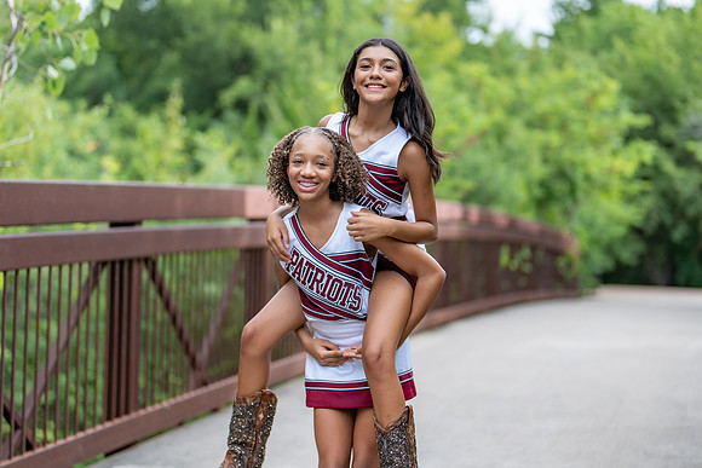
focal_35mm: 70
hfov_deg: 28.8
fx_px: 1367
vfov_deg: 19.4
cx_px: 377
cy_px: 216
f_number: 1.2
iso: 100
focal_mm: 50
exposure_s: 1/1250
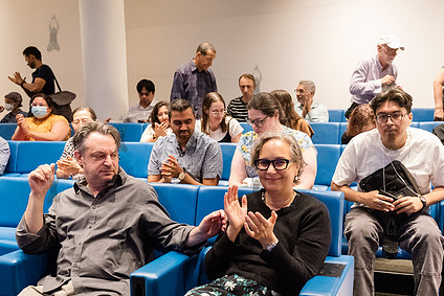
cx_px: 256
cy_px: 185
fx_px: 481
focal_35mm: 39
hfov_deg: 49.4
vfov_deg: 34.1
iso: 6400
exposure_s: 1/200
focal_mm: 27
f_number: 3.5
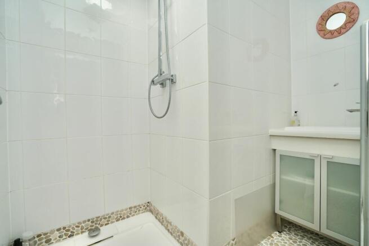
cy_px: 123
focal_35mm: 16
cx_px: 184
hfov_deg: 96.7
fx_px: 164
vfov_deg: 73.8
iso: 800
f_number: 3.2
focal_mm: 16
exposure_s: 1/160
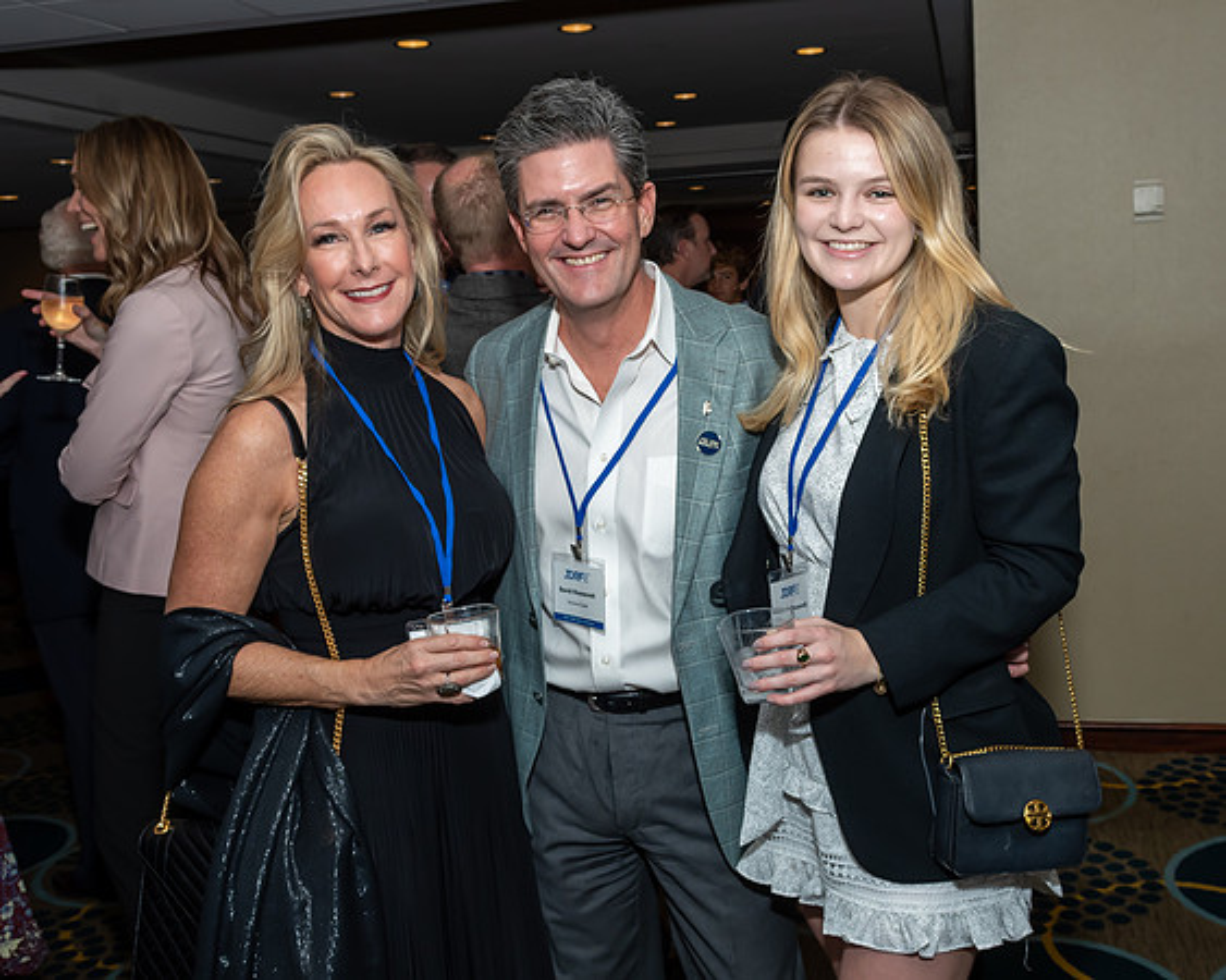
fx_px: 1315
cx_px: 717
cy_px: 503
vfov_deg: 40.9
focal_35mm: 36
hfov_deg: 49.8
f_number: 6.3
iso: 400
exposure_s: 1/250
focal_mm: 18
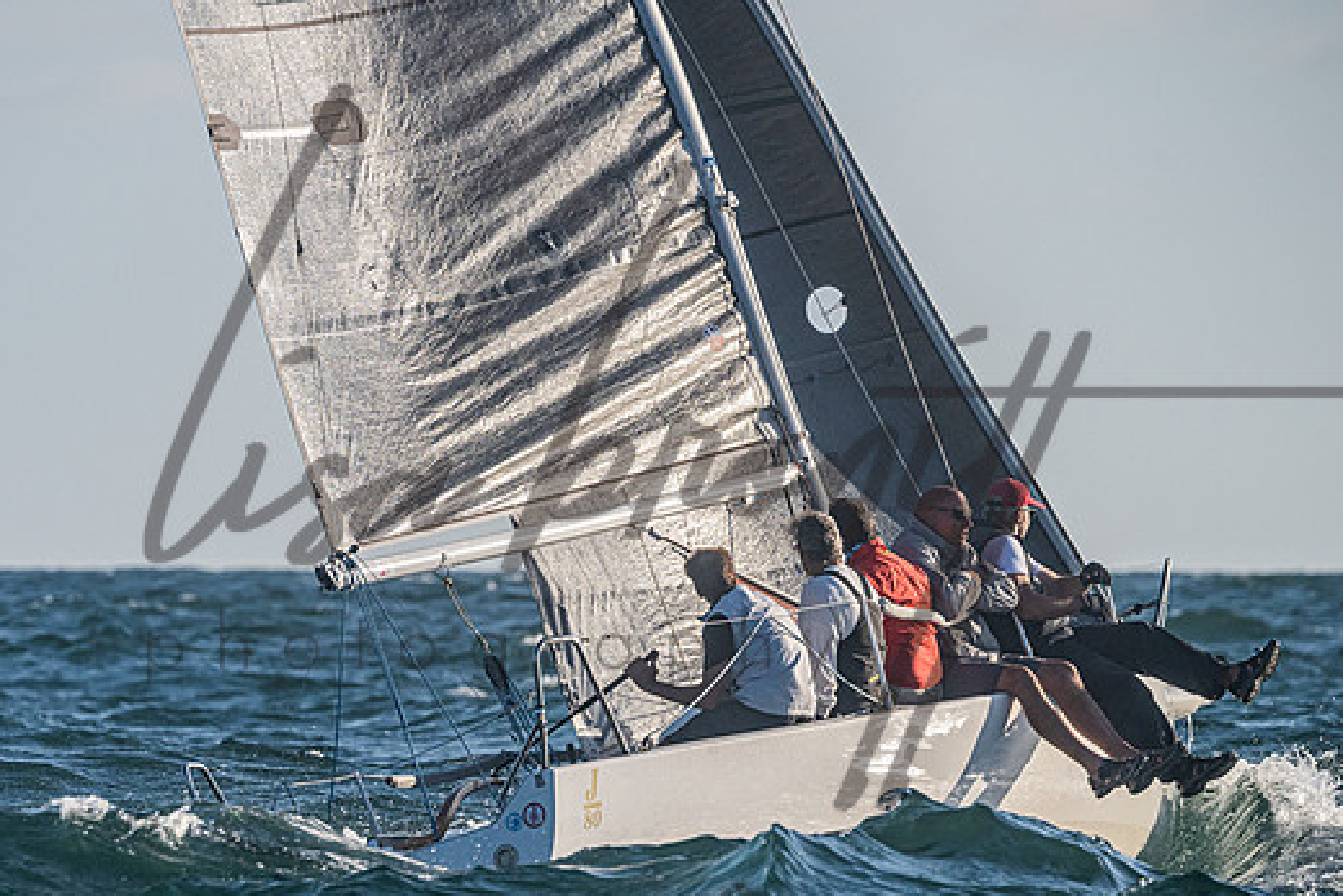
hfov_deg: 4.8
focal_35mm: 428
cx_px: 457
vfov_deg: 3.2
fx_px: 15970
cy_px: 617
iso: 400
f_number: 6.3
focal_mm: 280
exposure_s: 1/4000
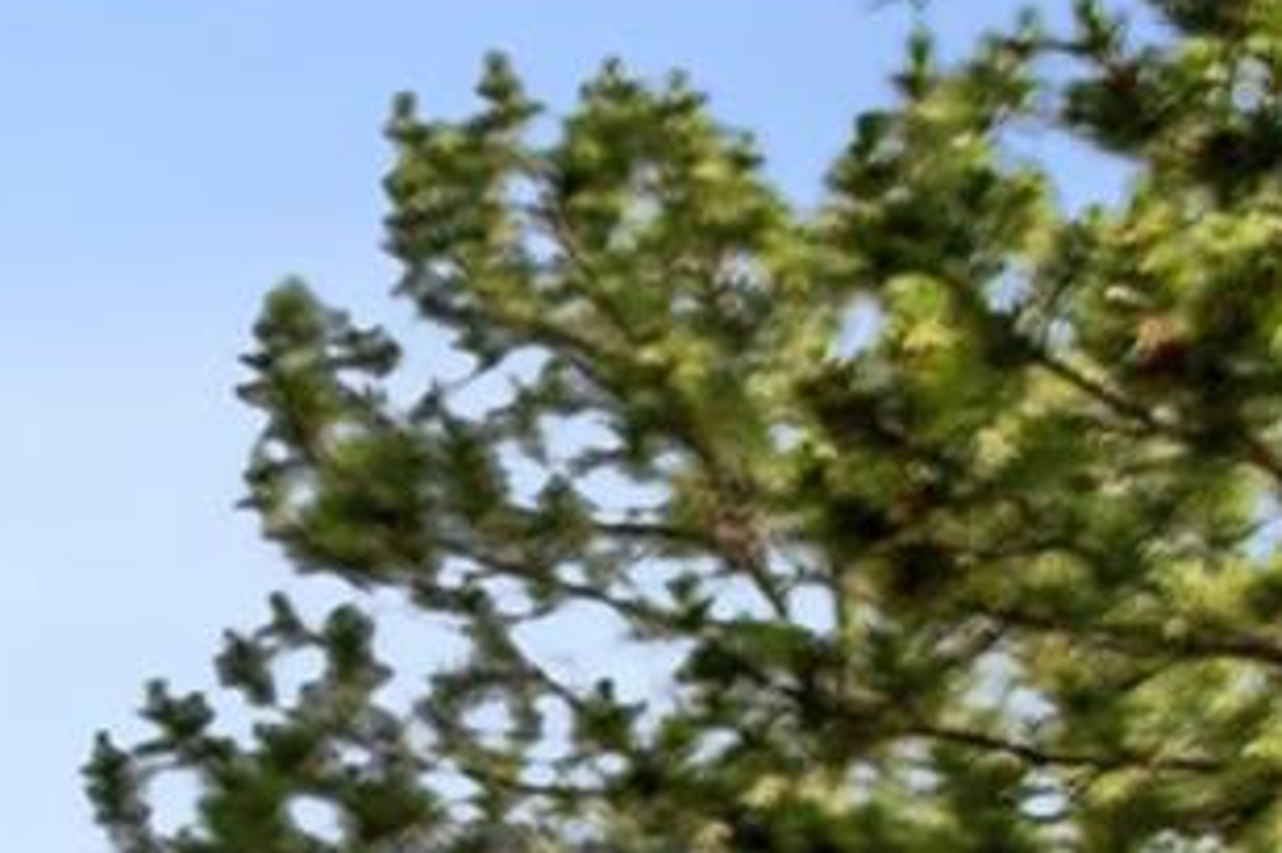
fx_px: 9254
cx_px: 470
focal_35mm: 260
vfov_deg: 5.1
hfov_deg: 7.9
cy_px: 2176
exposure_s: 1/8000
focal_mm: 50
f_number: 1.4
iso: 80
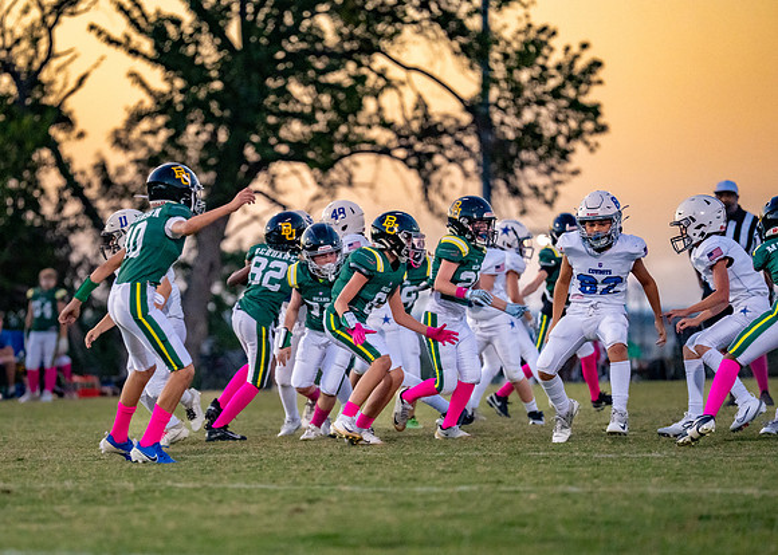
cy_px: 326
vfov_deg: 5.7
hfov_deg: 8.0
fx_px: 5588
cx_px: 277
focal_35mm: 253
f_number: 2.8
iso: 4000
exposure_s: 1/1600
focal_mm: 200
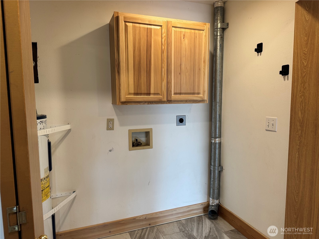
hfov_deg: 71.6
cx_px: 160
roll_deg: +1.3
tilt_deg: -5.6
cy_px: 120
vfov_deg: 56.8
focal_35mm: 24
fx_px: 221
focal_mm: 6.76
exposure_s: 1/120
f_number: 1.78
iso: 125
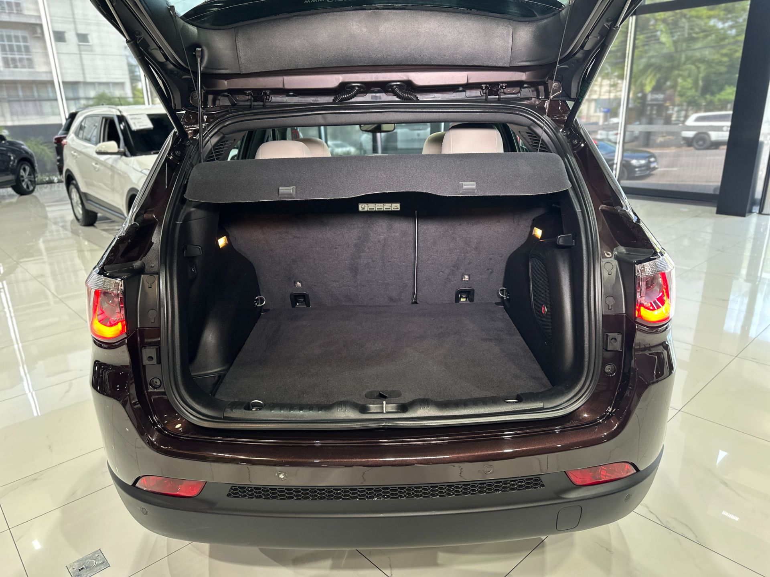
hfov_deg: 71.6
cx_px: 385
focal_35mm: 24
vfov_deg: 56.8
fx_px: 534
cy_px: 288
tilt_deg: -18.3
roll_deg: +1.3
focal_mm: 6.86
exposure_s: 1/60
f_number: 1.78
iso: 250
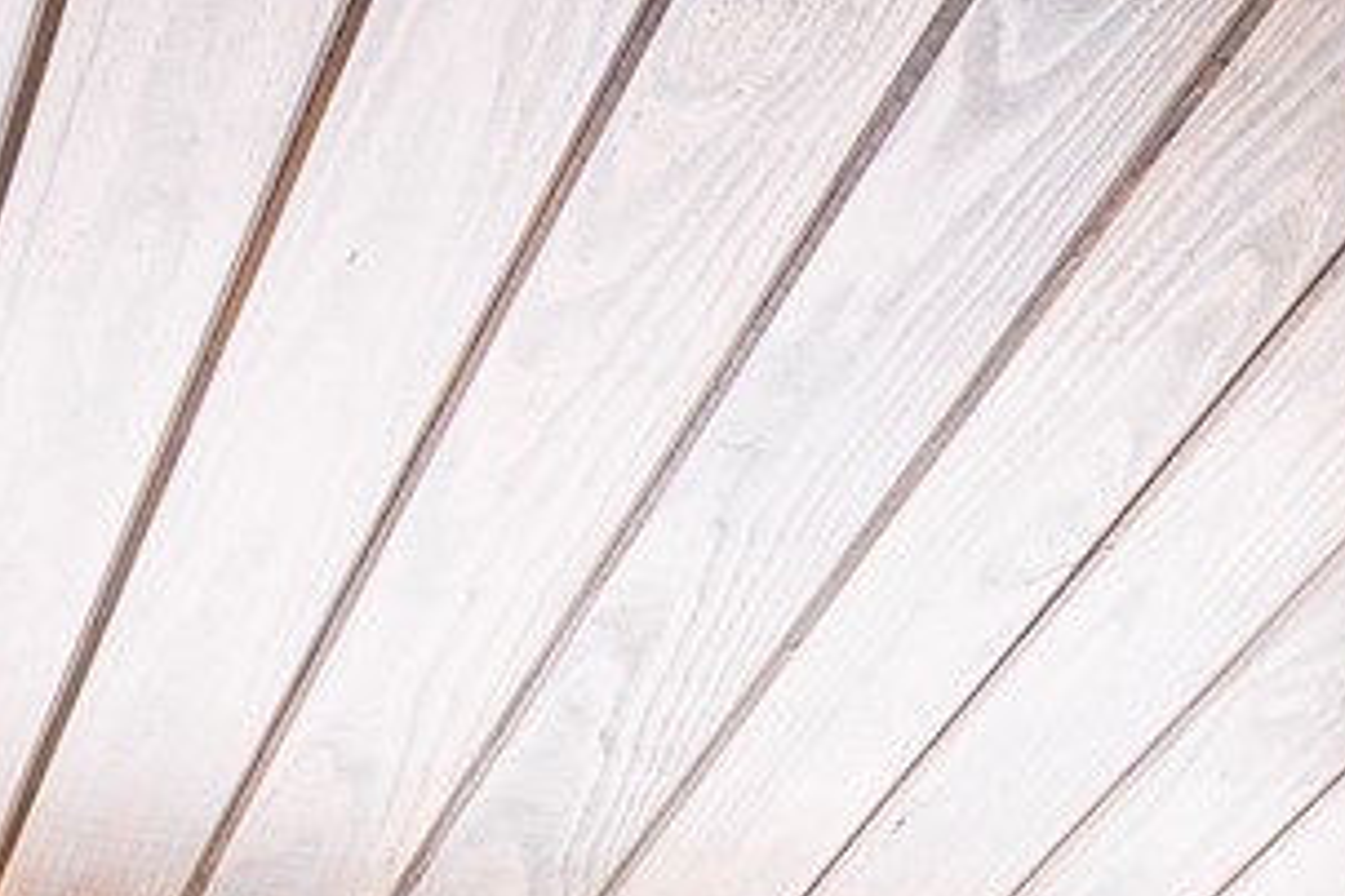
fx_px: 4819
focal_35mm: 129
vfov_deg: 8.4
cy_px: 2914
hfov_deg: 15.7
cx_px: 1194
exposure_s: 1/30
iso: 125
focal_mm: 18
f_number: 9
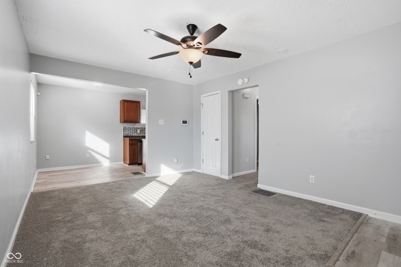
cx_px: 200
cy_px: 134
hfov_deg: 96.7
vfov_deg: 73.7
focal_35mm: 16
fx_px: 178
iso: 250
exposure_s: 1/50
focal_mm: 16
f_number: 9
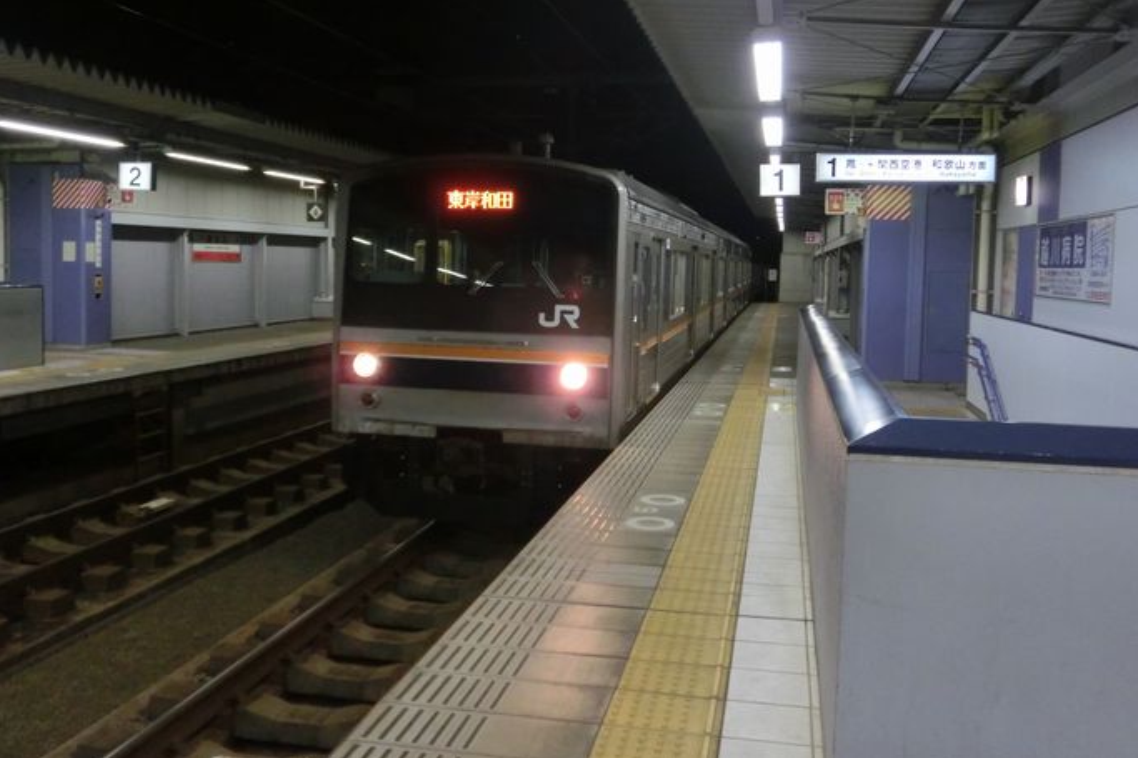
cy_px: 326
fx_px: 1011
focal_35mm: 32
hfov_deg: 58.7
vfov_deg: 41.0
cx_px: 580
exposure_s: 1/125
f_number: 3.5
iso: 500
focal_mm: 5.36
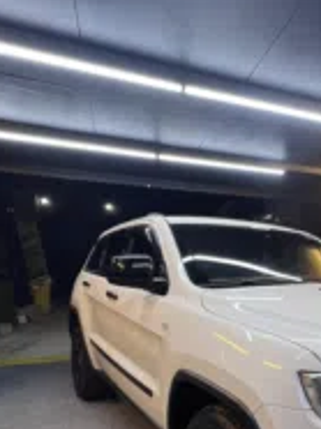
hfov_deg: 44.0
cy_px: 295
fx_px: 347
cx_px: 305
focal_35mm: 28
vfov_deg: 61.5
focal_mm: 1.57
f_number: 1.8
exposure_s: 1/100
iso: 50
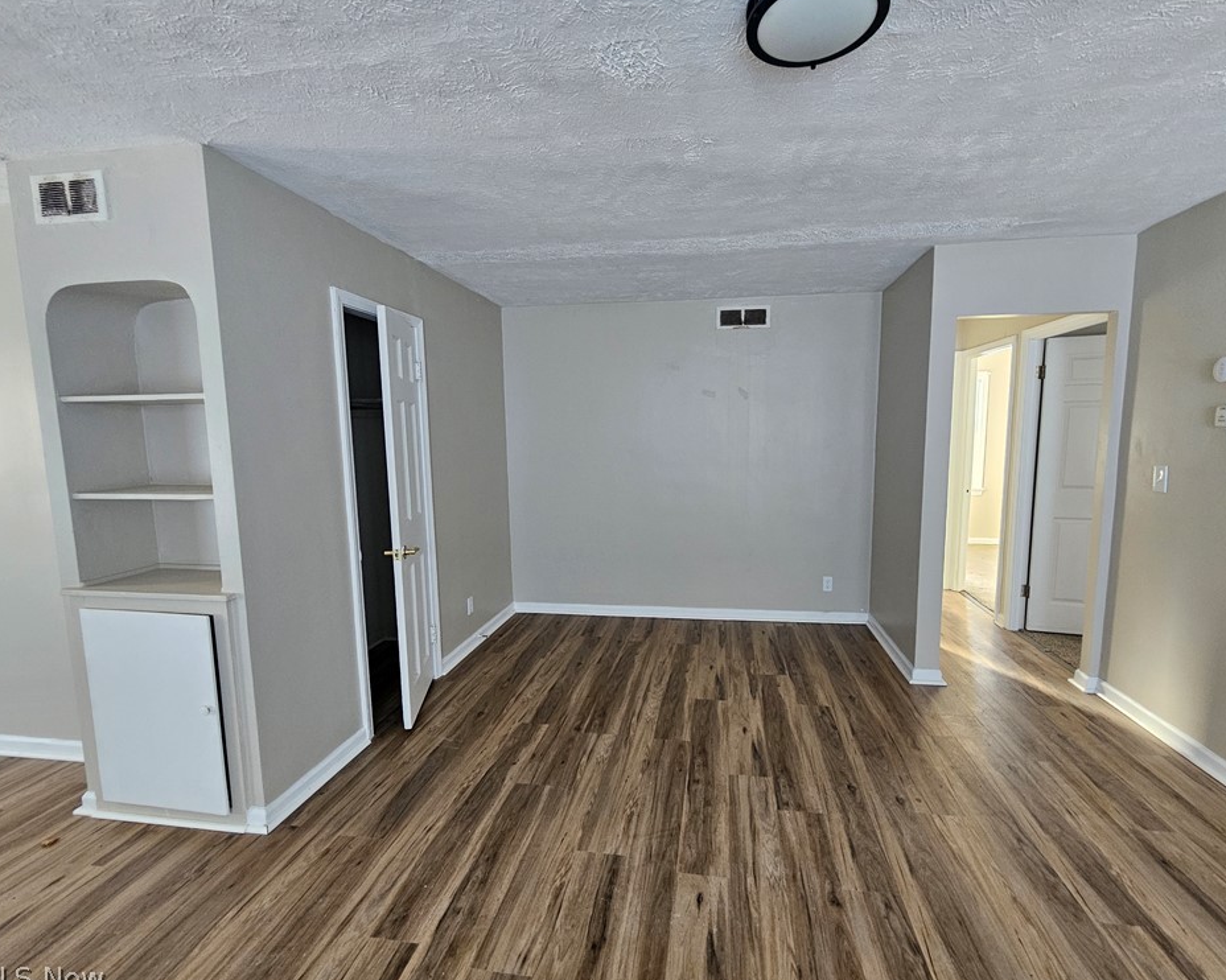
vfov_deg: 88.0
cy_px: 493
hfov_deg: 100.6
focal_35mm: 14
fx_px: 508
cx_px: 643
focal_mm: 2.2
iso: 250
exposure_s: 1/60
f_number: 2.2
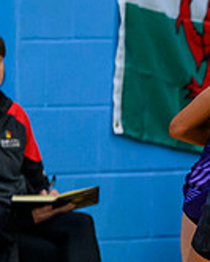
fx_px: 8849
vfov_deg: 1.7
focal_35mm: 1140
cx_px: 564
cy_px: 259
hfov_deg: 1.4
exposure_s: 1/800
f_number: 2.8
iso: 4000
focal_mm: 200
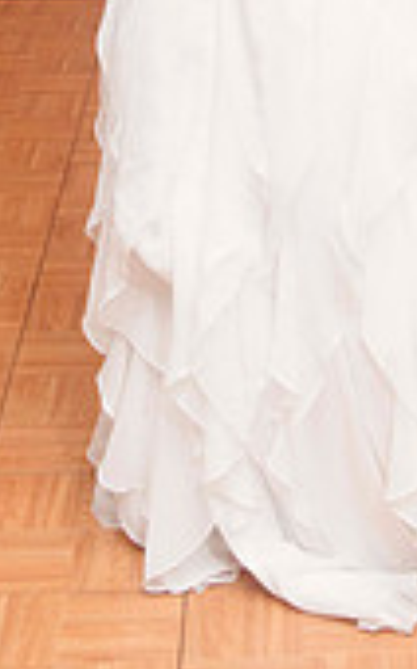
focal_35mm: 105
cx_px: 325
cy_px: -138
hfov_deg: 12.4
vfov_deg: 18.7
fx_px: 1912
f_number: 5.6
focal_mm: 26
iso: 800
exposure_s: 1/60
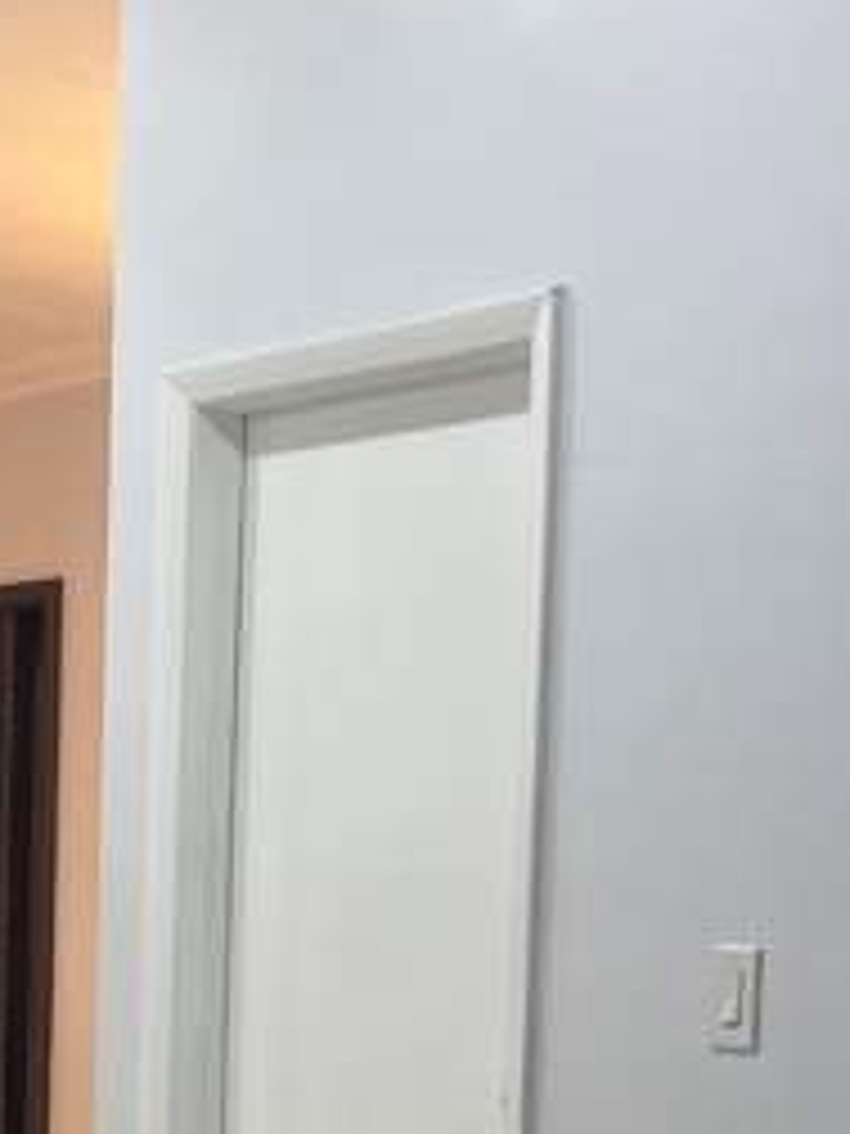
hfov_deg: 12.4
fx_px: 3601
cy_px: 1192
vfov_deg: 17.4
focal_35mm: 110
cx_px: -630
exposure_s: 1/60
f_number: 1.5
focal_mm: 5.7
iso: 64
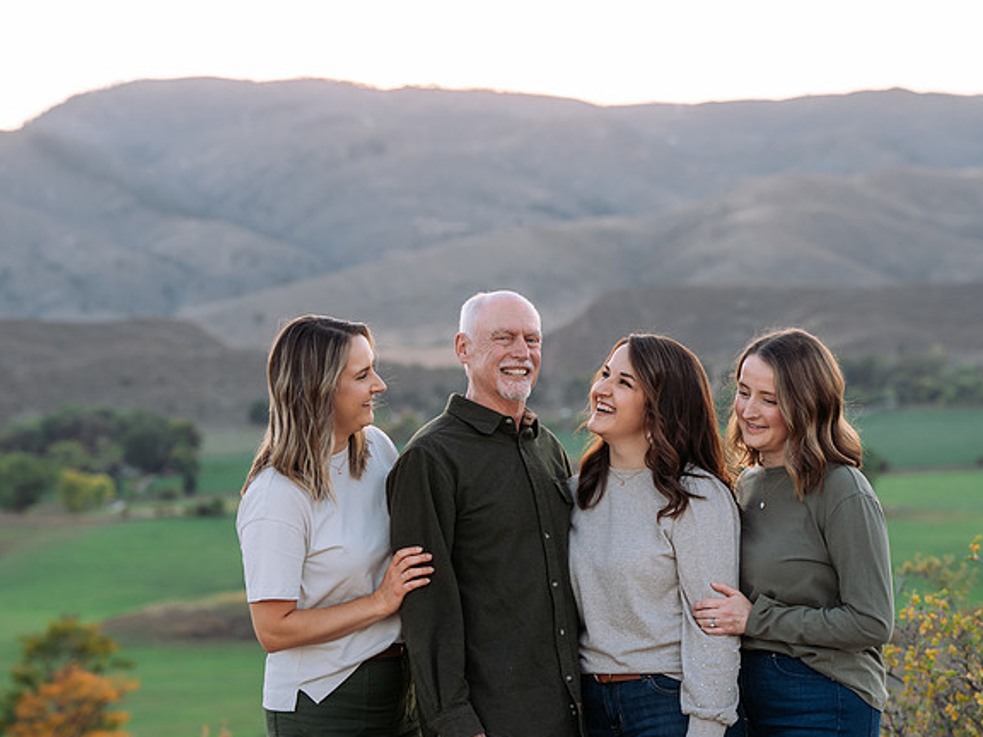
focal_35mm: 109
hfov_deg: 18.0
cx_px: 492
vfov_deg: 13.6
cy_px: 369
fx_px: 3095
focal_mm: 100
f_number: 4.5
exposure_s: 1/160
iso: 500
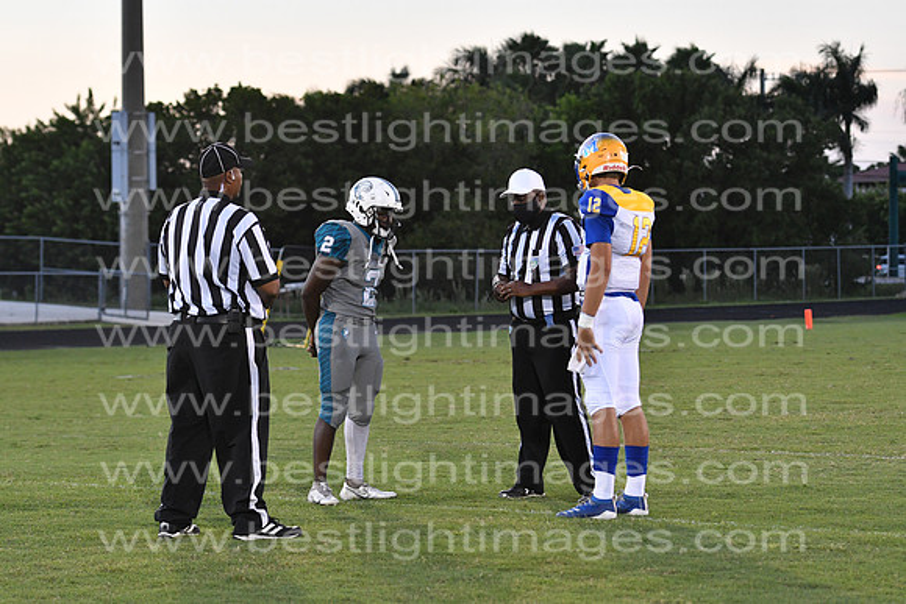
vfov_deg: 11.7
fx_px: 2945
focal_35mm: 117
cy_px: 302
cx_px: 453
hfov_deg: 17.5
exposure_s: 1/800
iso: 1600
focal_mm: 78
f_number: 4
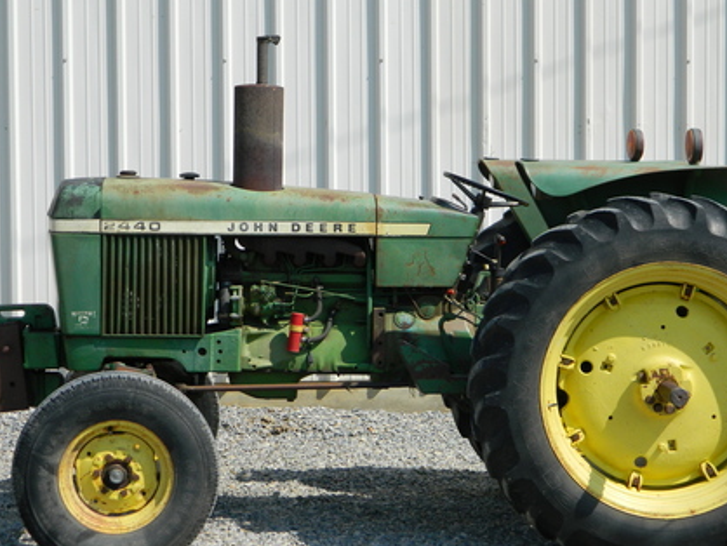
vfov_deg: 16.2
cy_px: 320
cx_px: 417
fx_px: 1912
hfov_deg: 21.5
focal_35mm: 91
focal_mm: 12.6
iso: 80
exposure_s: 1/800
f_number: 4
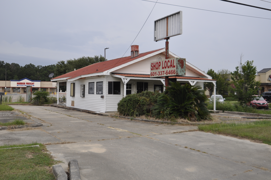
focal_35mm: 36
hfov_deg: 53.2
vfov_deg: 36.8
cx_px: 136
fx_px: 271
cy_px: 90
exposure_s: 1/125
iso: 220
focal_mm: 24
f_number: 5.6
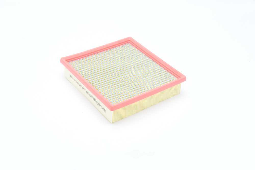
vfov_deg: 27.0
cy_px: 85
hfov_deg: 39.6
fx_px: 354
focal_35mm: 50
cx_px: 128
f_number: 13
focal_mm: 50
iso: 2800
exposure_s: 1/80
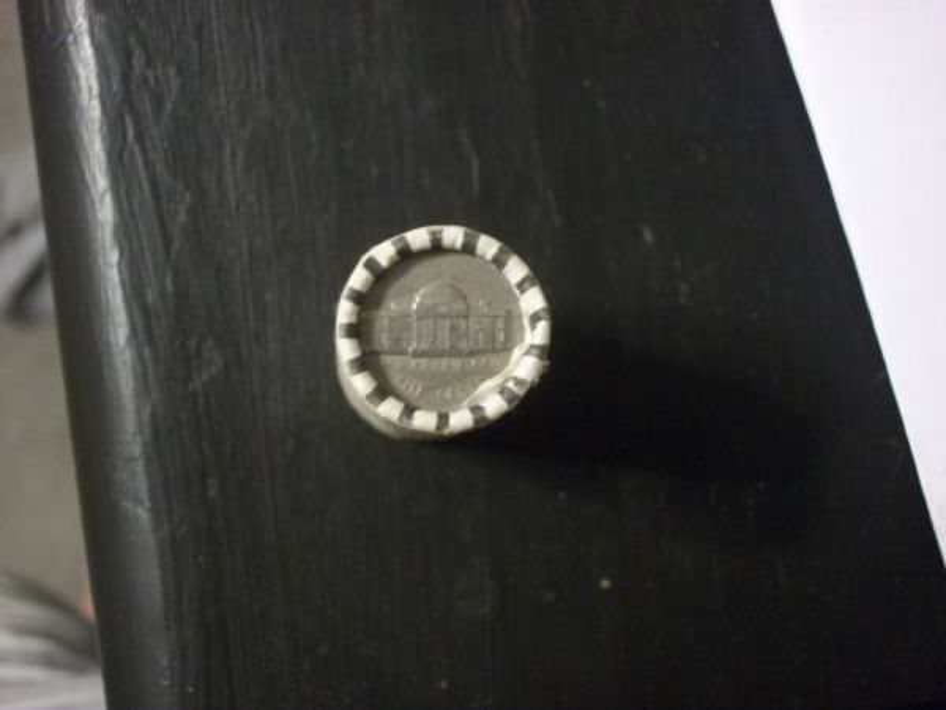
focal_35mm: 50
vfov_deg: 29.1
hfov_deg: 38.2
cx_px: 473
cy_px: 355
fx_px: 1366
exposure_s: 1/8
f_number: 3.6
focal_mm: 8.8
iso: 250
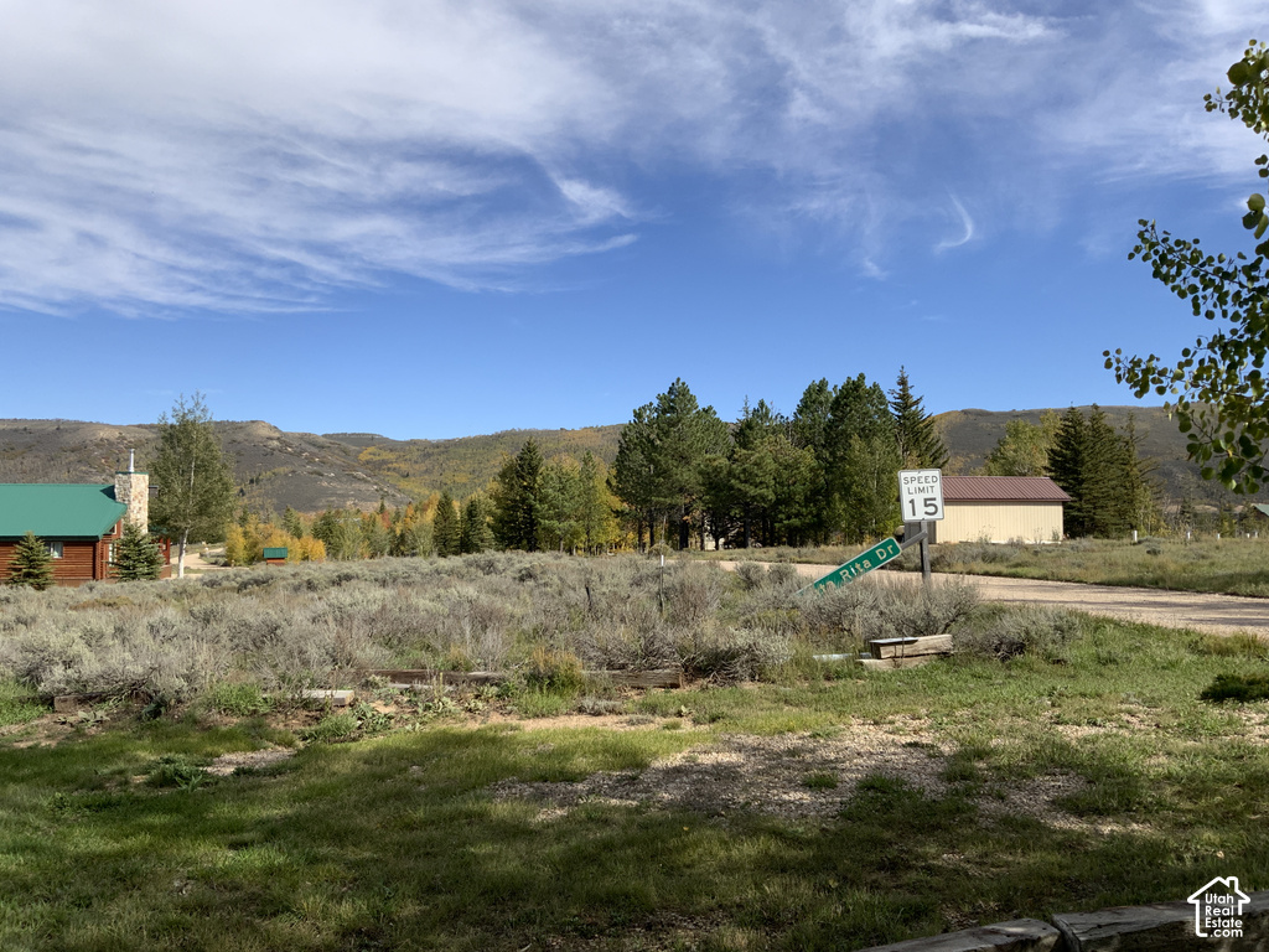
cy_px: 476
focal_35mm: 29
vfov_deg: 48.2
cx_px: 634
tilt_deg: +1.1
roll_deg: +0.2
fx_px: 1063
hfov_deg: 61.7
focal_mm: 3
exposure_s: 1/1848
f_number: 1.8
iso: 16
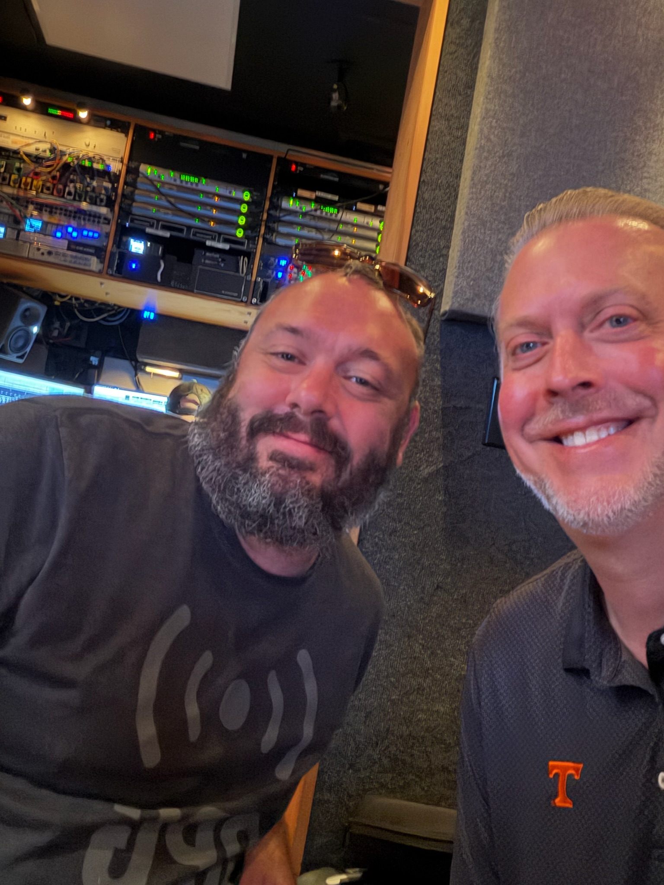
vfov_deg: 60.0
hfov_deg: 46.8
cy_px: 442
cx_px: 332
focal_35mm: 30
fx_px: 767
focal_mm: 2.71
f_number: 1.9
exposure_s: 1/15
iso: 1000
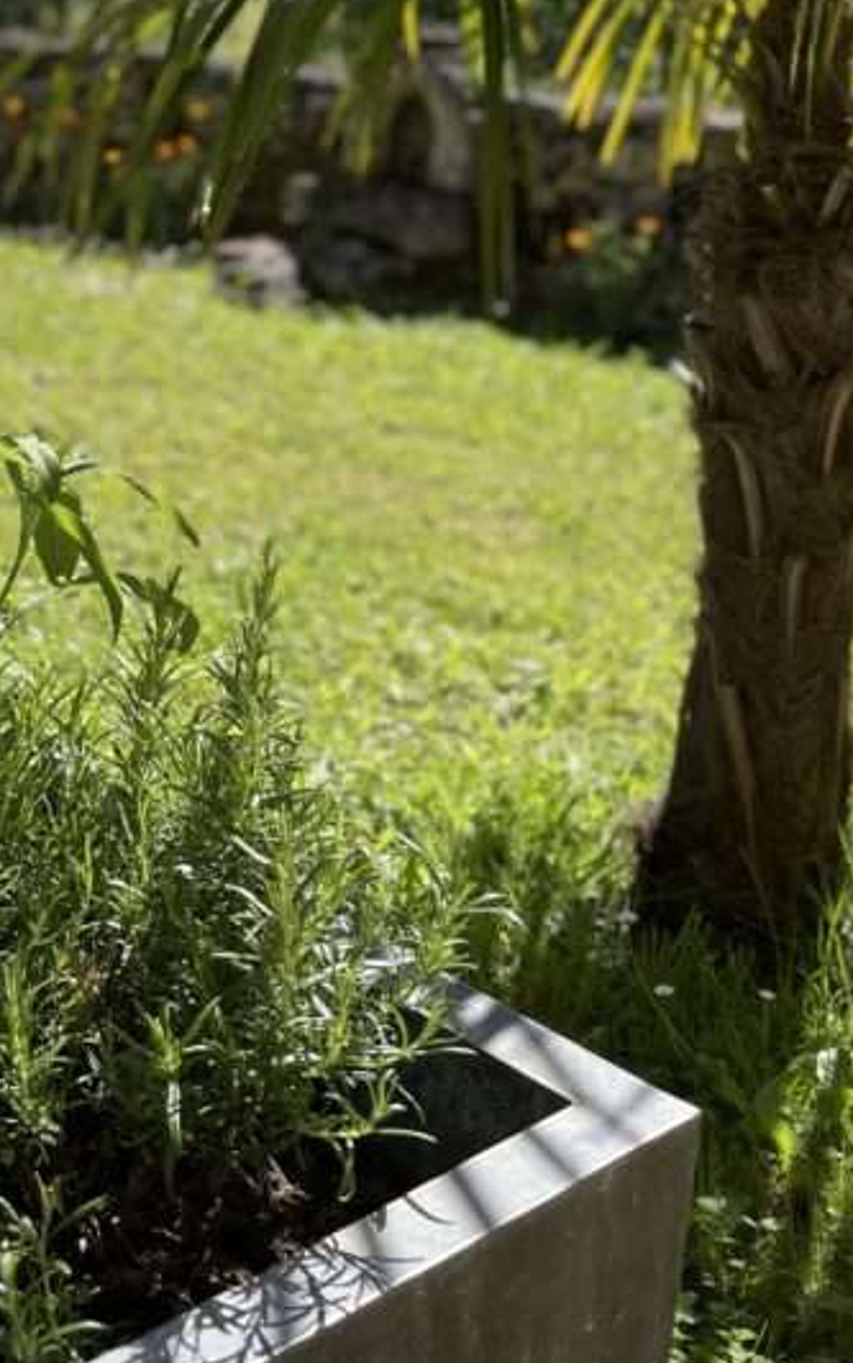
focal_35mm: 53
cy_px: 269
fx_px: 1969
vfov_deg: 36.8
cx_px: -64
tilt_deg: -9.3
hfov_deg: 23.1
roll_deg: -3.1
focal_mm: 4.2
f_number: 1.6
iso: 32
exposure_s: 1/2353
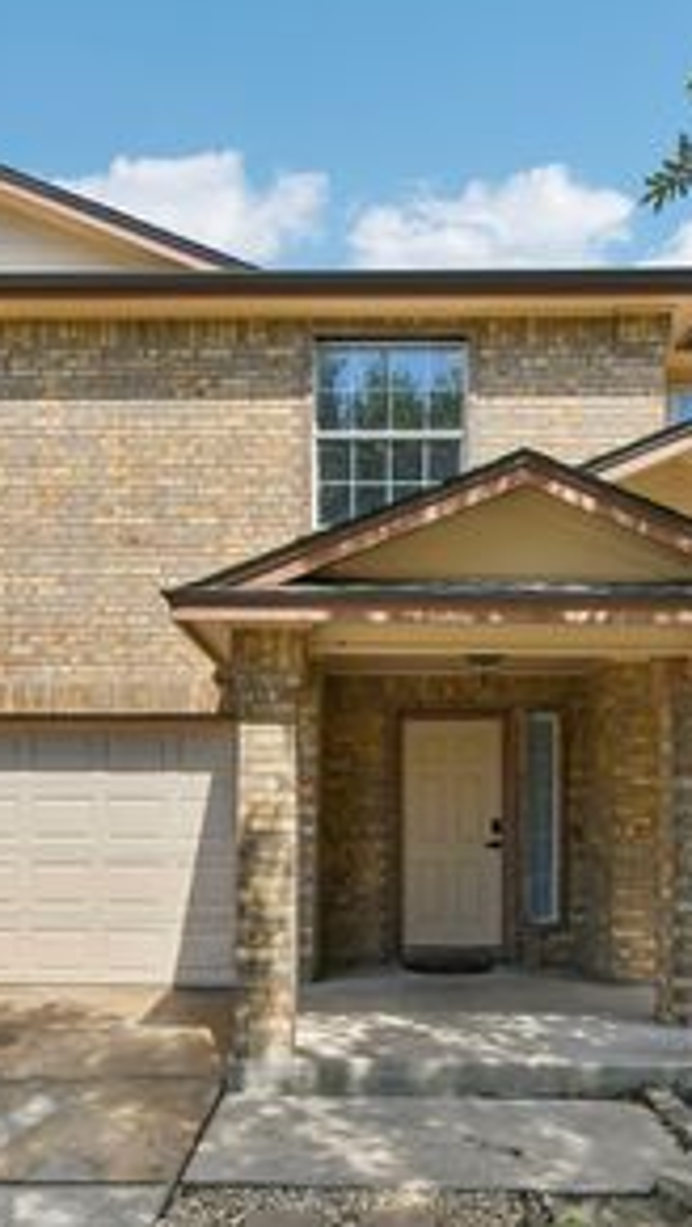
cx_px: 354
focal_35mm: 27
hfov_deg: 42.9
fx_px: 879
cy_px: 601
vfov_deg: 69.8
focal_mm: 10
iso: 400
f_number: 8
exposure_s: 1/1000
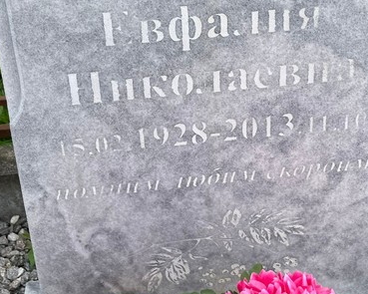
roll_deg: +4.5
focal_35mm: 55
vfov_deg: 26.3
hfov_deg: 34.2
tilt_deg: -24.6
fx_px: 599
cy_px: 10
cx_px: 184
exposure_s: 1/1453
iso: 32
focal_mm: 4.2
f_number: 1.6
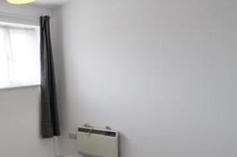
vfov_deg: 36.7
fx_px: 230
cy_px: 122
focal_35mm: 35
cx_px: 13
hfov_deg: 47.5
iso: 400
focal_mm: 10
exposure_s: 1/13
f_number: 8
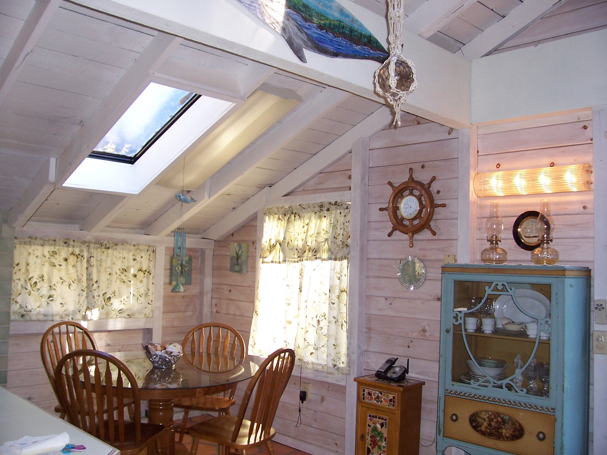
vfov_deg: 41.8
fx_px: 596
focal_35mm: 34
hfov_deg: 54.0
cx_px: 304
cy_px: 228
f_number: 2.7
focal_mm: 5.6
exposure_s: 1/90
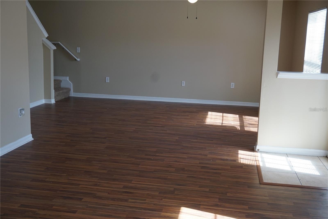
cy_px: 110
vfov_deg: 31.9
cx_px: 164
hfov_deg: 46.4
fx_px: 383
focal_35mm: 42
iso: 500
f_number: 4.5
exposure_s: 1/160
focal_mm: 28
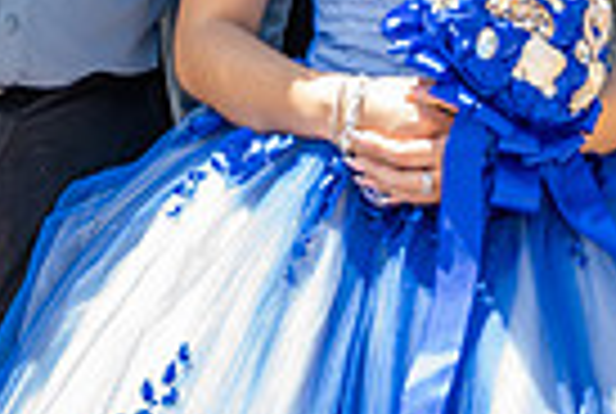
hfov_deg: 9.2
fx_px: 3824
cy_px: -385
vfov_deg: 6.0
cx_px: 433
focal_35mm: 223
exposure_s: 1/200
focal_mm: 38
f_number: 4.5
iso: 80
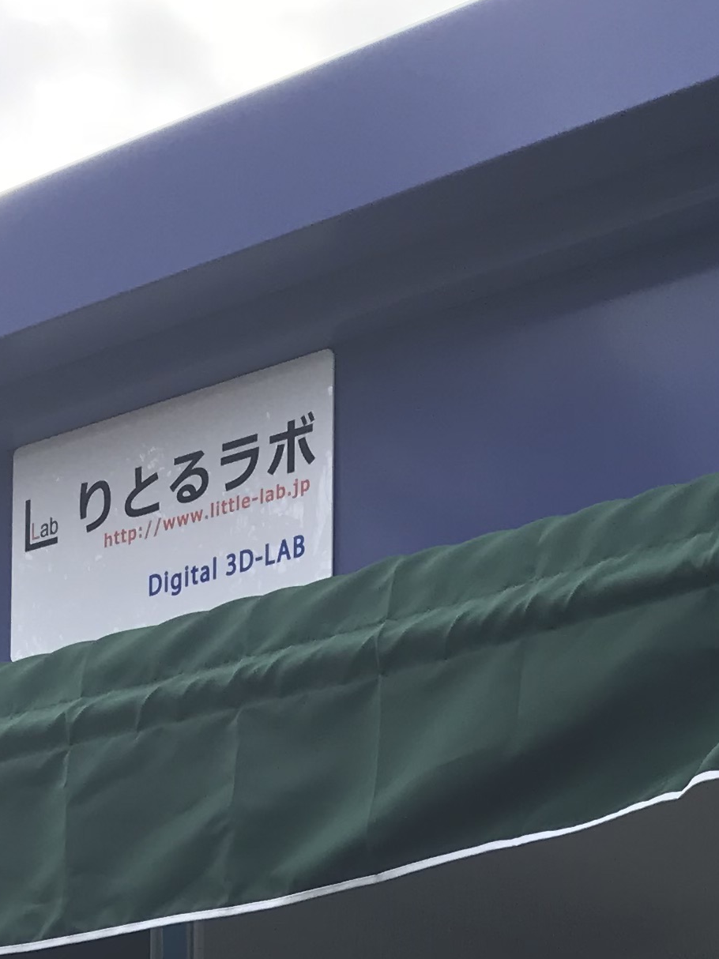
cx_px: 329
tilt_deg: +3.7
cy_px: 1408
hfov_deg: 15.9
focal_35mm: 93
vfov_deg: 18.8
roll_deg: +0.8
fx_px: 2576
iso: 20
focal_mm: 3.99
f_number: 1.8
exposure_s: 1/818
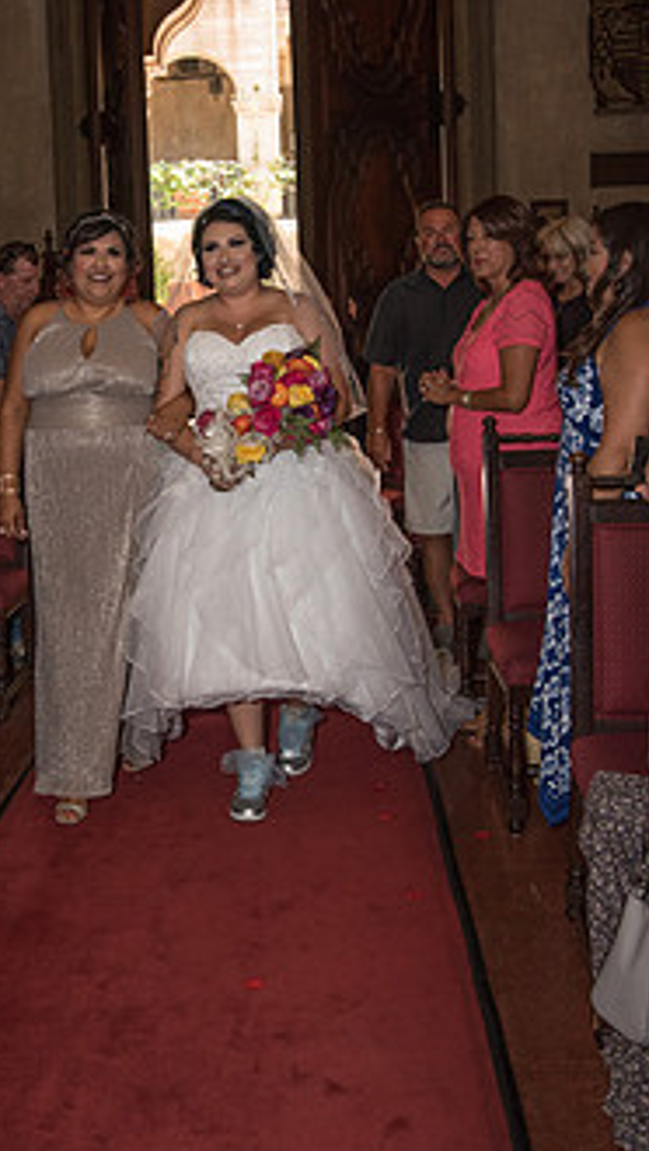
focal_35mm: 40
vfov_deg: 50.3
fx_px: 1222
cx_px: 167
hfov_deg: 29.3
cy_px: 495
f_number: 9
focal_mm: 28
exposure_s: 1/250
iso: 2000
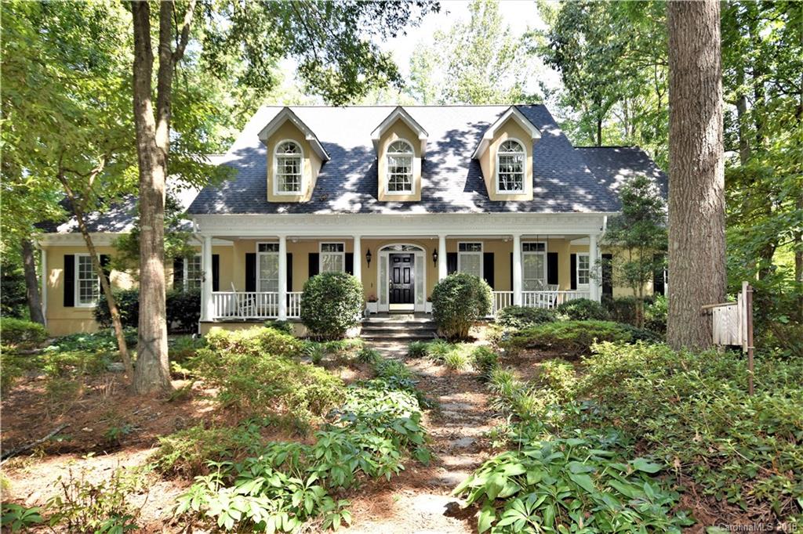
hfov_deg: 85.4
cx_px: 402
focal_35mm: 20
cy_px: 267
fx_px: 435
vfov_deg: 63.2
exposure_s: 1/125
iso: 320
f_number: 5.6
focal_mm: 13
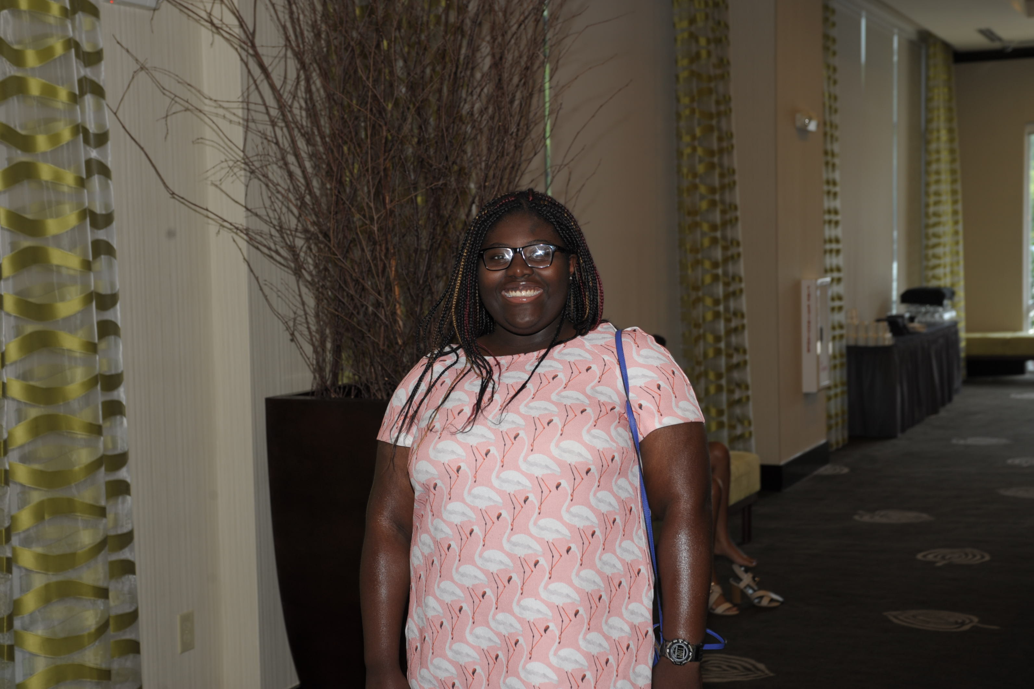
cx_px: 517
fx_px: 1608
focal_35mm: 56
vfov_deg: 24.2
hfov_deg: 35.7
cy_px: 344
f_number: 7.1
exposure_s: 1/60
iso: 200
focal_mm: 56
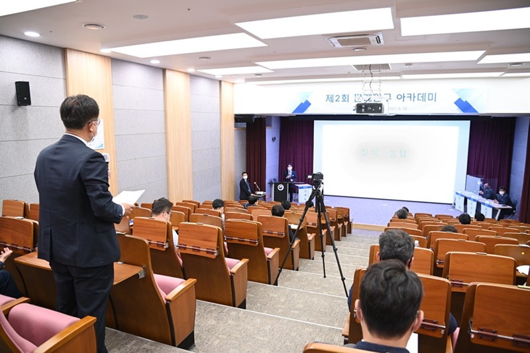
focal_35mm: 24
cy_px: 176
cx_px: 265
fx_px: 353
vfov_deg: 53.1
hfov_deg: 73.8
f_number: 4
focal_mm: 24
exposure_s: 1/30
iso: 500
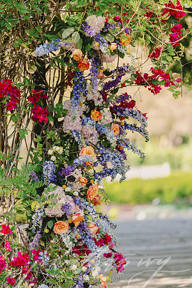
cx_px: 96
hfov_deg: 6.9
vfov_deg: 10.3
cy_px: 144
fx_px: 1600
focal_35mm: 200
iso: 200
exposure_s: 1/400
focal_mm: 200
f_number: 3.2
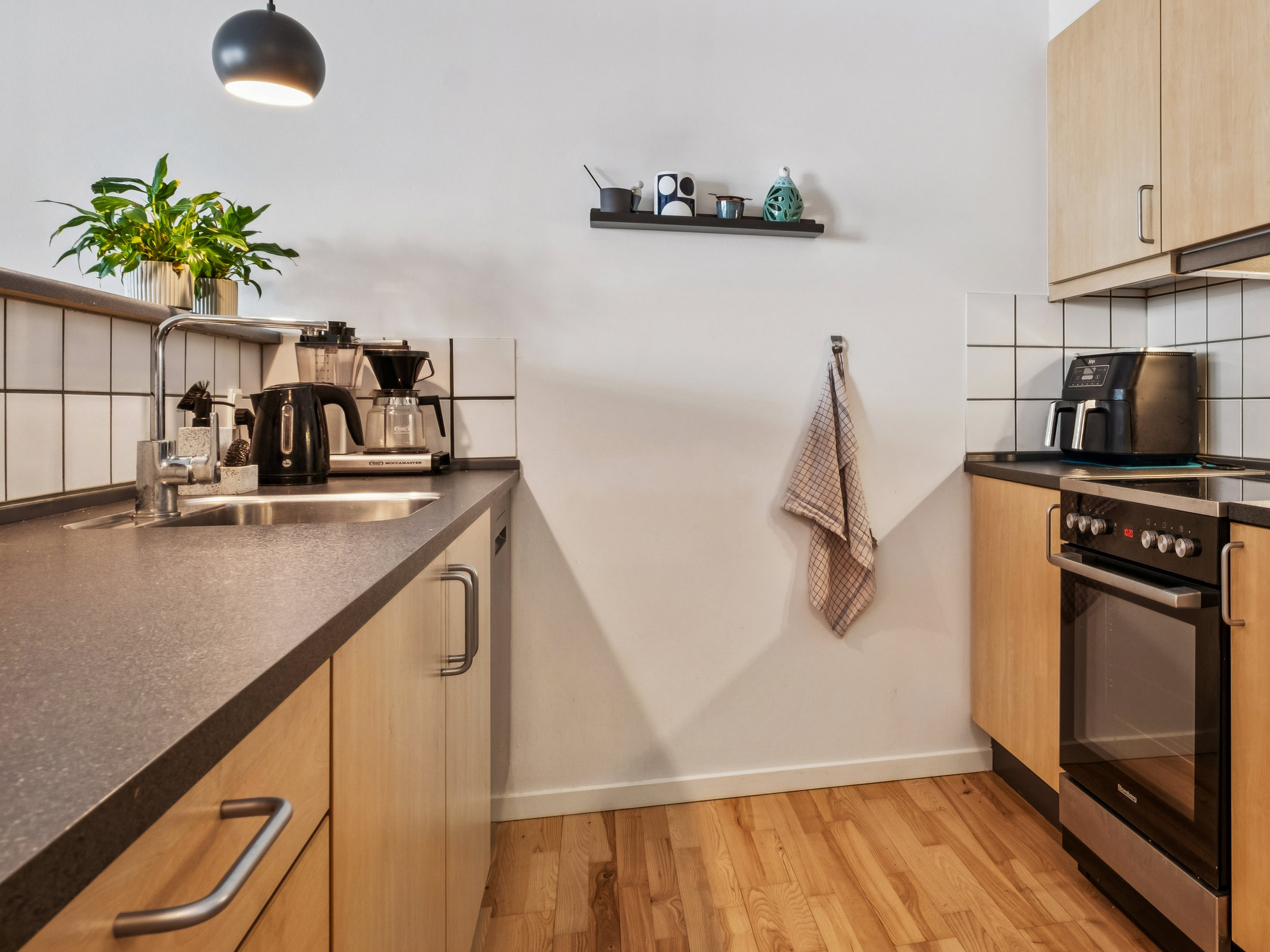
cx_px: 868
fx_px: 990
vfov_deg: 51.2
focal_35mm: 27
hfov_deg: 63.3
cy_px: 418
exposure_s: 1/2
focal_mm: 13.2
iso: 200
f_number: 10
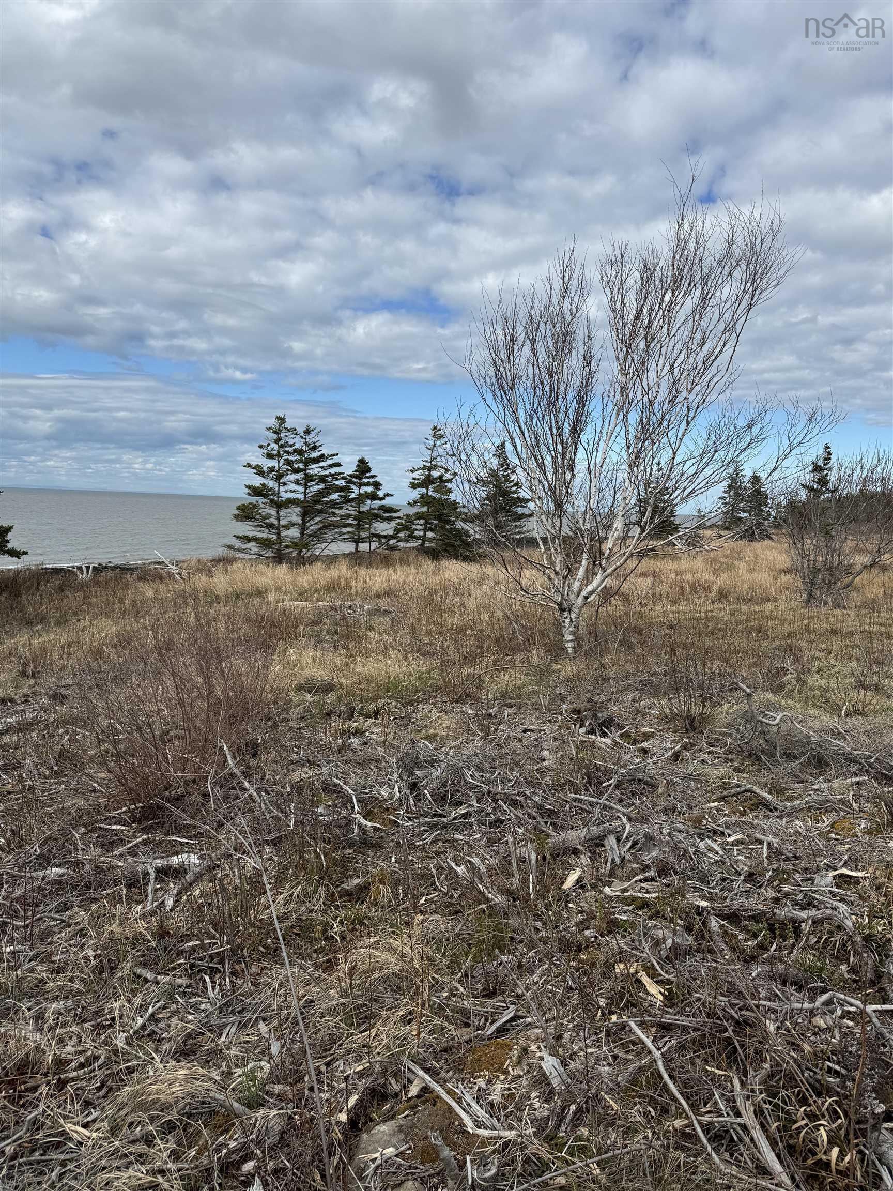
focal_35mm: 24
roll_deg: -2.4
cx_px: 446
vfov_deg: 71.6
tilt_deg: -6.0
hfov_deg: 56.8
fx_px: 826
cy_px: 596
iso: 80
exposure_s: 1/4950
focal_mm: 6.76
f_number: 1.78
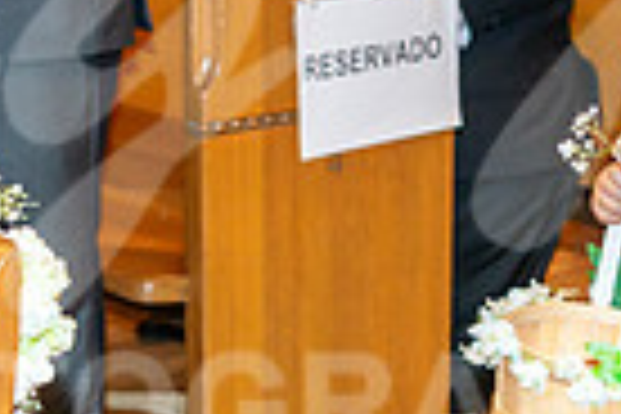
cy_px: 191
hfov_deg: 13.5
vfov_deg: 9.1
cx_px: 486
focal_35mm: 151
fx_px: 2605
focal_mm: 36
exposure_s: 1/125
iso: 800
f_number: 3.2
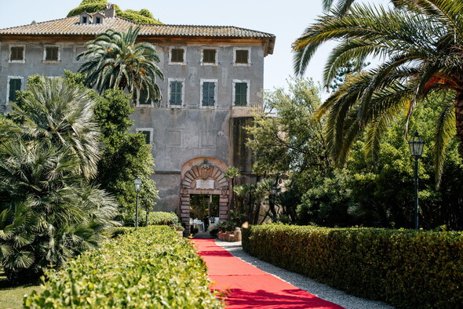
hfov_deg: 39.6
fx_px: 643
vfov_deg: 27.0
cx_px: 232
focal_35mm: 50
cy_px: 154
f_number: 5
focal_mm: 50
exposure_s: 1/1600
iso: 100
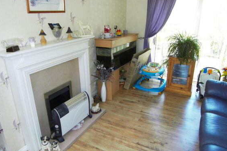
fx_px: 164
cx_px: 117
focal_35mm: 26
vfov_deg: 49.5
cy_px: 73
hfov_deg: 69.4
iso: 100
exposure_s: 1/40
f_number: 2.8
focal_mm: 4.3
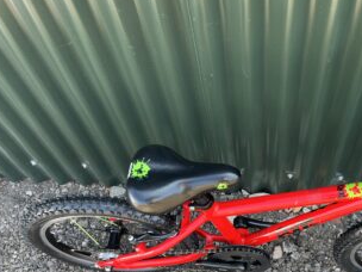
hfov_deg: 44.3
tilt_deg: -60.9
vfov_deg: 34.9
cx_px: 270
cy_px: 171
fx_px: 429
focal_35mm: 41
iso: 40
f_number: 1.6
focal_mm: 5.1
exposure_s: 1/121
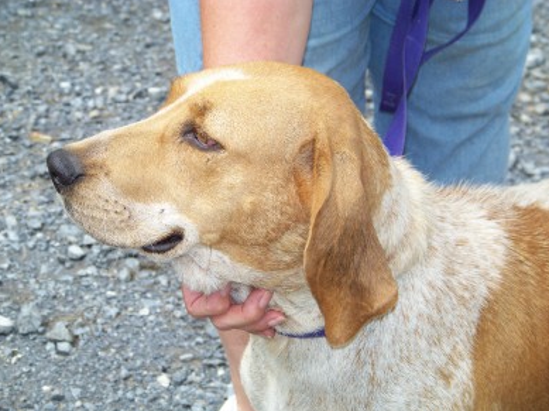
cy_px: 209
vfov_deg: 10.5
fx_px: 2234
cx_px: 277
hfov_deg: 14.0
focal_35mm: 141
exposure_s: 1/400
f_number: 3.2
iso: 68
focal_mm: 22.2
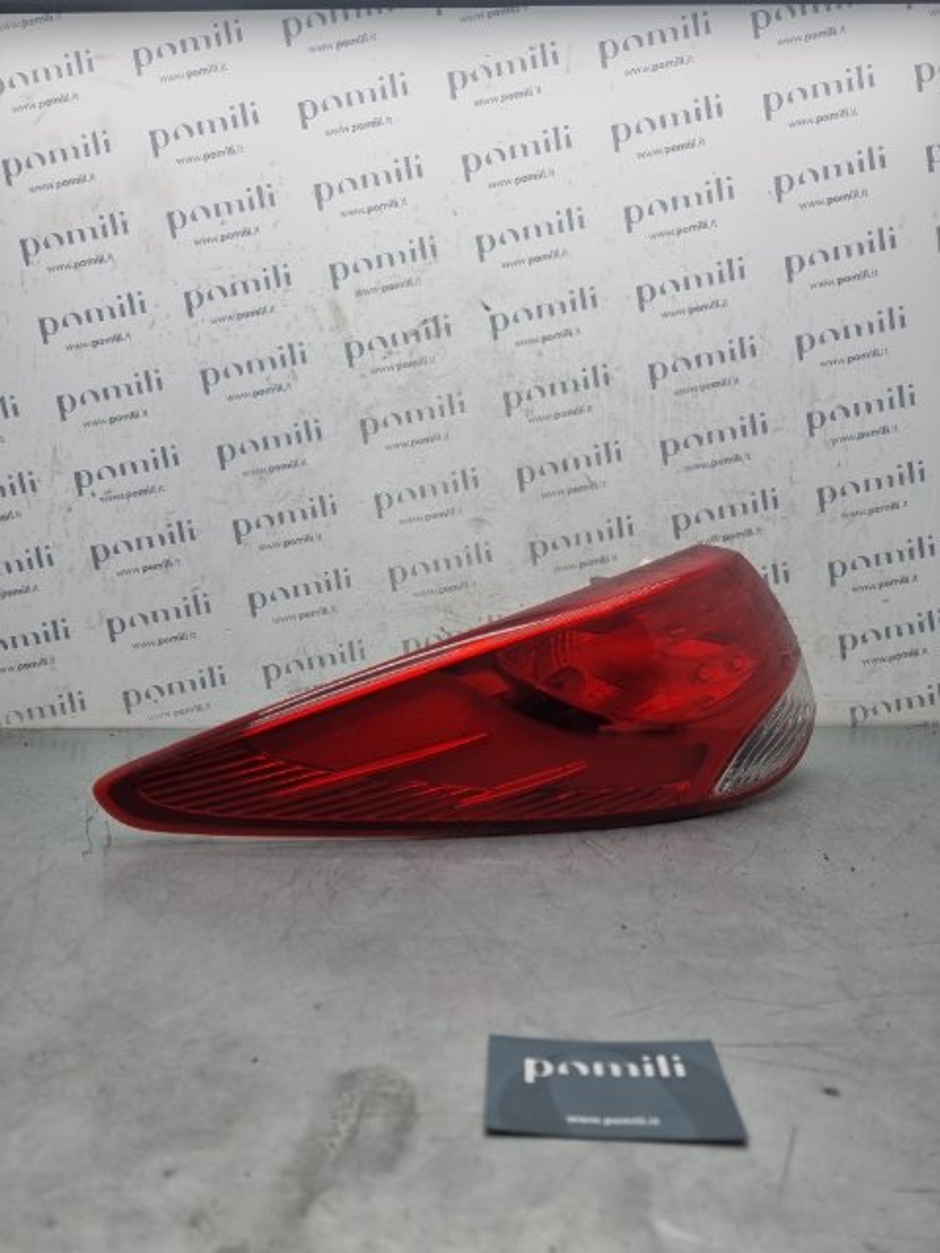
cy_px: 626
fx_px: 869
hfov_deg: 56.8
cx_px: 470
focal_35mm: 24
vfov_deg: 71.6
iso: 50
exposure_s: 1/324
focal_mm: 6.7
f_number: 1.8
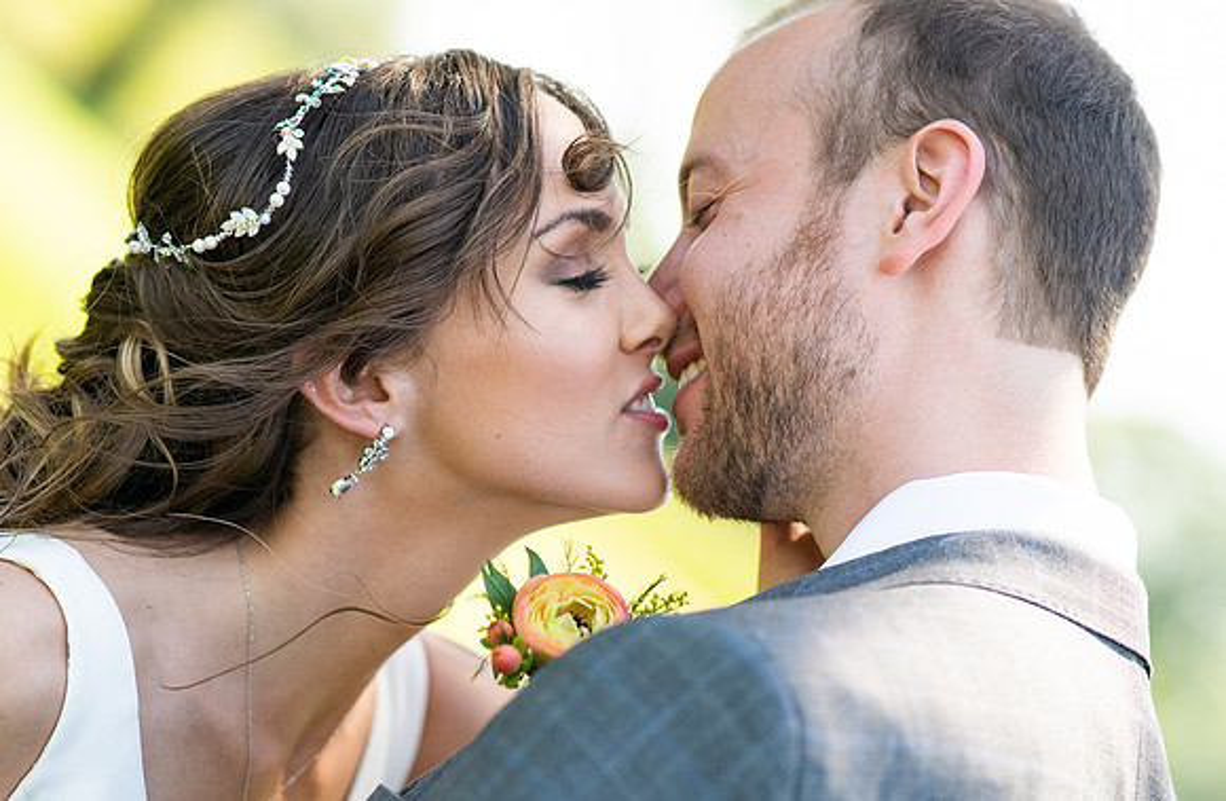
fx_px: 4326
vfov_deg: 10.6
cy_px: 400
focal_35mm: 128
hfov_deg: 16.1
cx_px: 613
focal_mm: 85
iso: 160
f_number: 2
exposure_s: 1/1250
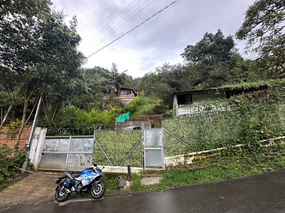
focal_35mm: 14
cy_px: 106
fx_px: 115
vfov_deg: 85.7
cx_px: 142
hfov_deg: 102.1
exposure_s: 1/99
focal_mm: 2.22
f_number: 2.2
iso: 64
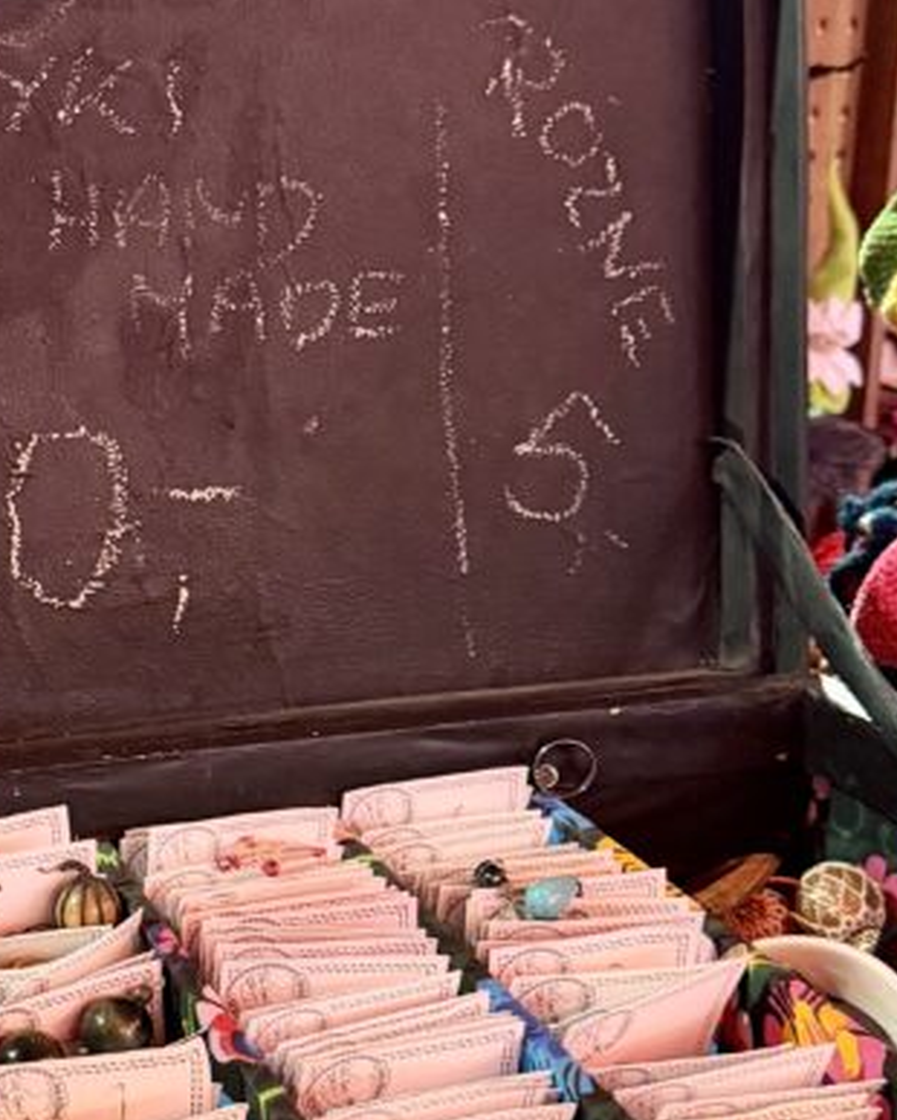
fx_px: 2056
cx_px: 188
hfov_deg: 24.3
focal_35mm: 62
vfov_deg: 30.4
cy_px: 645
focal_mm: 6.76
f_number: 1.78
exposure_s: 1/33
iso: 1000
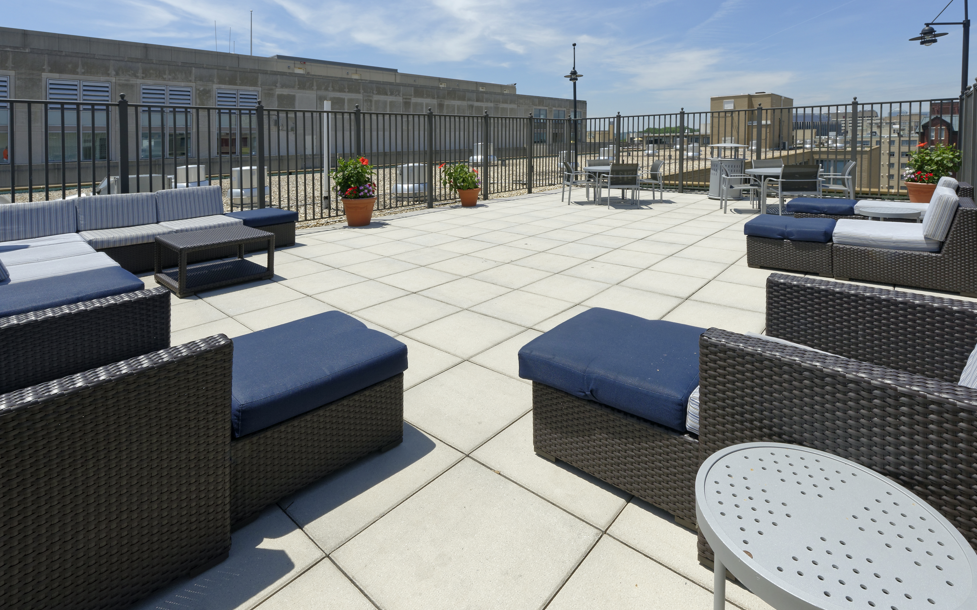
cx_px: 499
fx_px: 399
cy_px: 288
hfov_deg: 101.4
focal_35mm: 15
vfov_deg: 74.7
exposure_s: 1/320
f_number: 14
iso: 250
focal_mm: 14
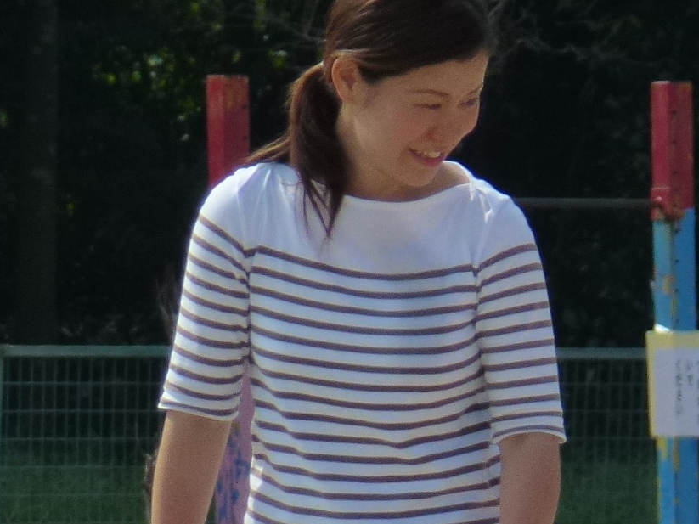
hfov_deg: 1.7
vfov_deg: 1.2
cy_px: 666
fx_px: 24107
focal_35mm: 1194
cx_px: 754
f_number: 5.9
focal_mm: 68.8
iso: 160
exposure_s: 1/640
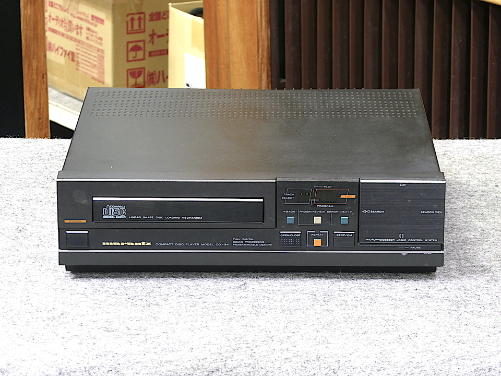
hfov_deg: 14.6
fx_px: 1954
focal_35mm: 135
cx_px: 250
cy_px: 188
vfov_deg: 11.0
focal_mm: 24.2
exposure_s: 1/2
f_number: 5.3
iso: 200
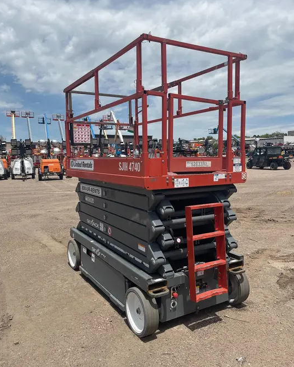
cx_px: 146
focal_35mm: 28
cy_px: 174
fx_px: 304
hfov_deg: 51.6
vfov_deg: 62.1
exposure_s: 1/5556
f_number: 1.6
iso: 50
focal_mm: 5.1
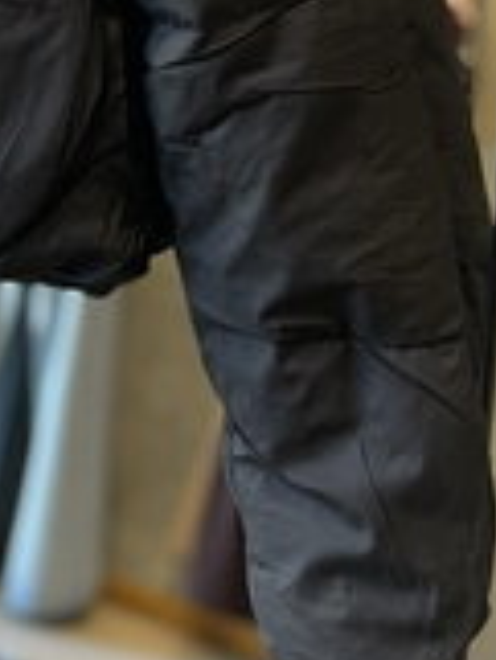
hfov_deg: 16.0
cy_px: -256
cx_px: -201
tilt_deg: -10.4
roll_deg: +0.0
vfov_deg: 20.3
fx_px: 1641
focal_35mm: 86
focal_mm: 4.2
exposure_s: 1/50
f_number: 1.6
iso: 160
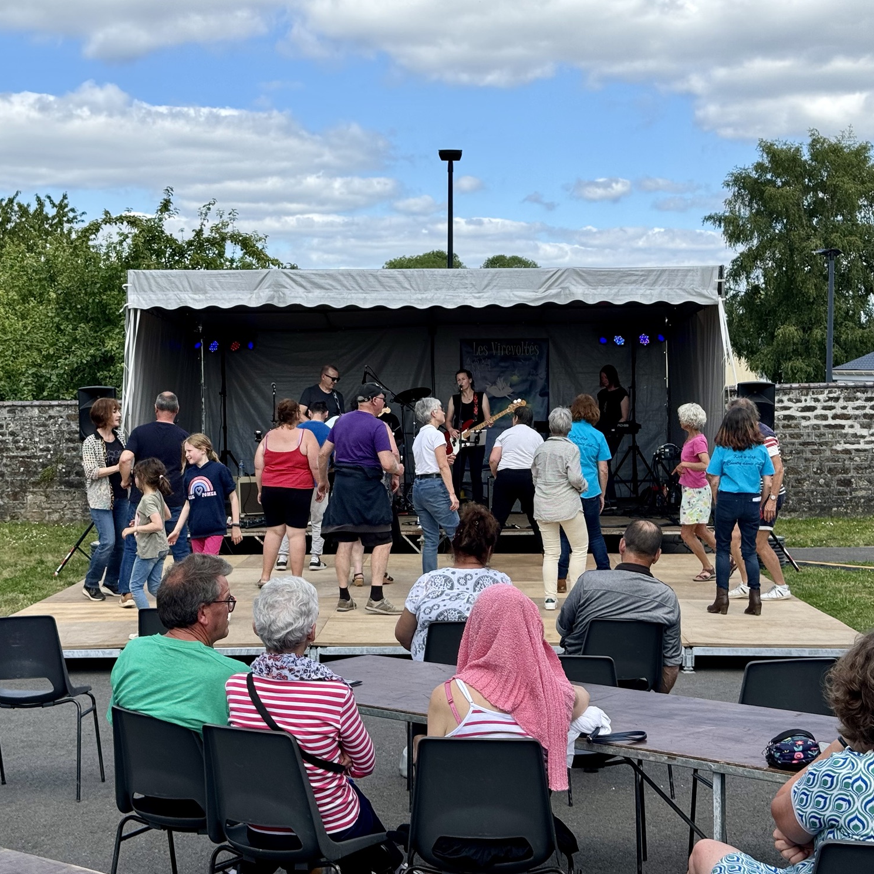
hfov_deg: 30.0
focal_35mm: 57
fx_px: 1628
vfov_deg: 30.0
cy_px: 438
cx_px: 444
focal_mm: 6.76
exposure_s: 1/2833
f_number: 1.78
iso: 64
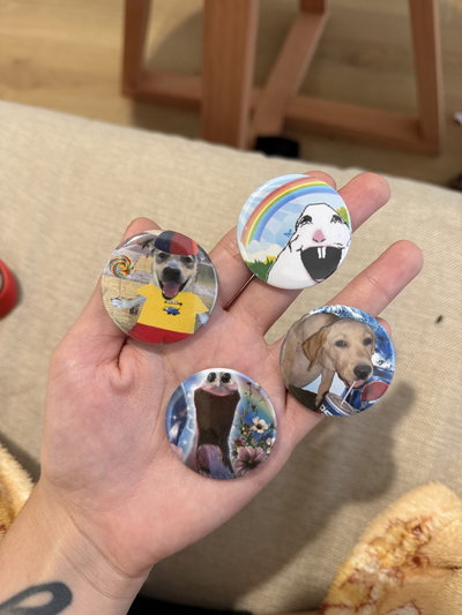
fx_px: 427
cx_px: 231
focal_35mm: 24
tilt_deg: -65.8
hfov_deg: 56.8
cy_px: 308
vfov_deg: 71.6
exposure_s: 1/50
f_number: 1.78
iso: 250
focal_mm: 6.76
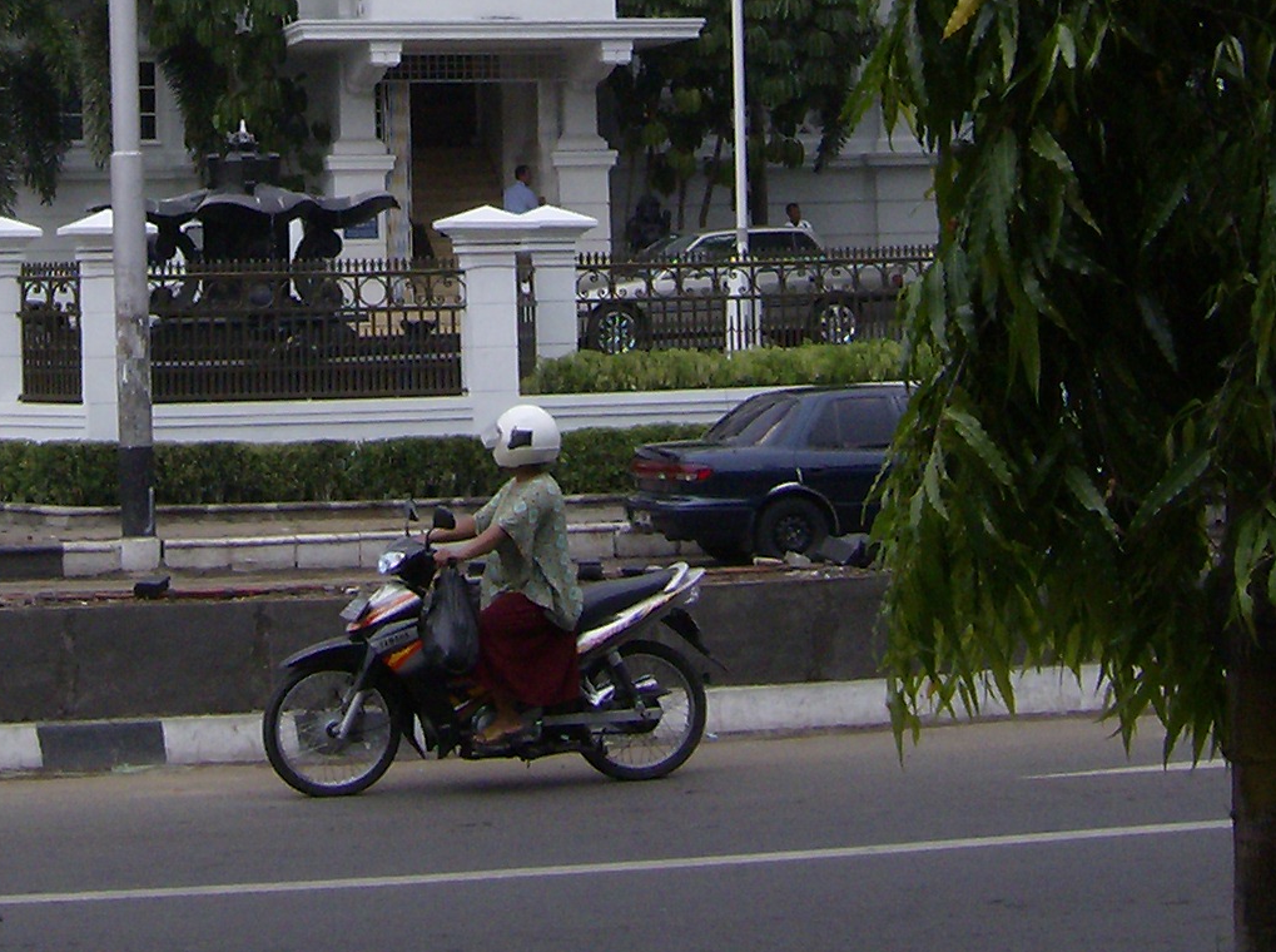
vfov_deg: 15.5
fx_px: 3348
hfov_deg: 21.5
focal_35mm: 91
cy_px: -233
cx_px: 379
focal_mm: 6
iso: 100
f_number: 4.7
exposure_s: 1/793
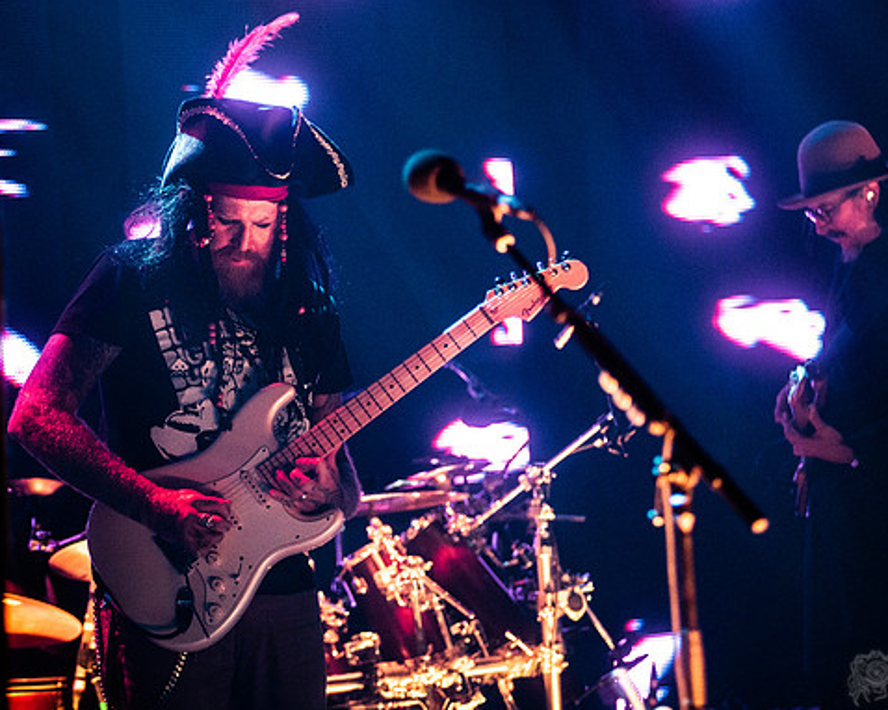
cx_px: 472
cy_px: 391
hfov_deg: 13.7
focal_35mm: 141
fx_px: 3704
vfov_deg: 10.9
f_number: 3.2
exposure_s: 1/100
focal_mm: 110
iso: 4000
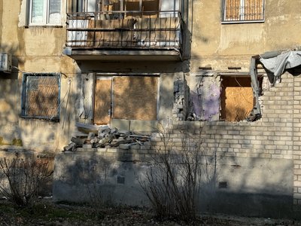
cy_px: 113
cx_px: 150
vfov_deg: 30.3
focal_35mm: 48
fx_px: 417
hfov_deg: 39.7
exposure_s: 1/4608
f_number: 1.78
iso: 64
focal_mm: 6.86
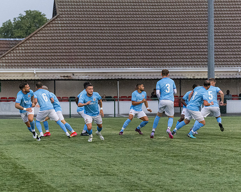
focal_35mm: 186
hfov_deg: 10.4
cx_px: 116
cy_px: 95
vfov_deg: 8.3
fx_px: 1329
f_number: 4.5
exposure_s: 1/2000
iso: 4000
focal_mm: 104
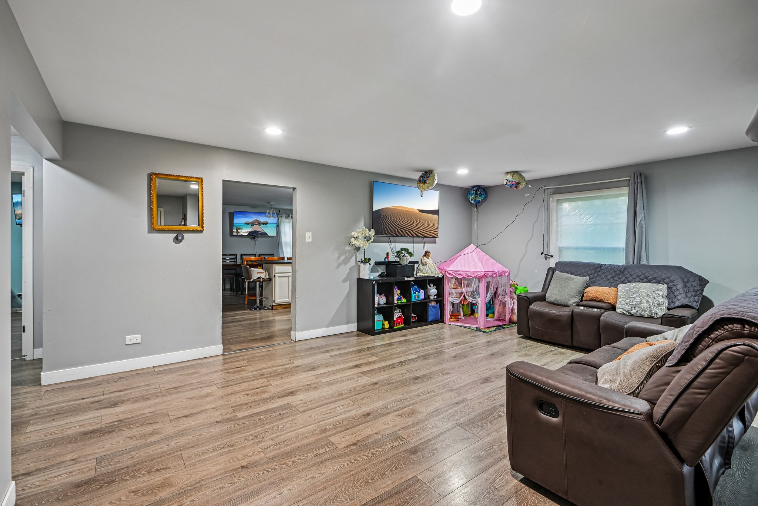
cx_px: 379
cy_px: 253
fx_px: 337
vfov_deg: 73.7
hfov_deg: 96.7
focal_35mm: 16
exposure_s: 1/1.67
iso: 400
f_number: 13
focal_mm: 16
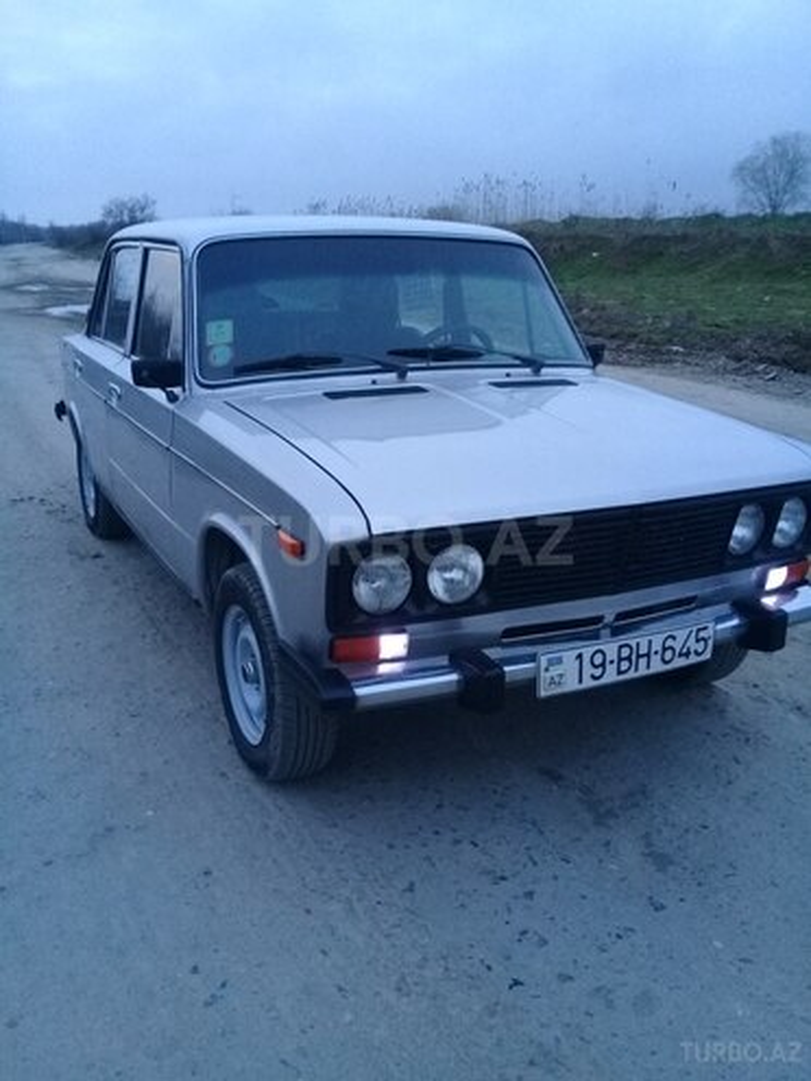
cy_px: 540
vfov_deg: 58.4
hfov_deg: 45.4
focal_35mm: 31
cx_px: 406
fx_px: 968
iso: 160
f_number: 2.2
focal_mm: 3.3
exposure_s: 1/33
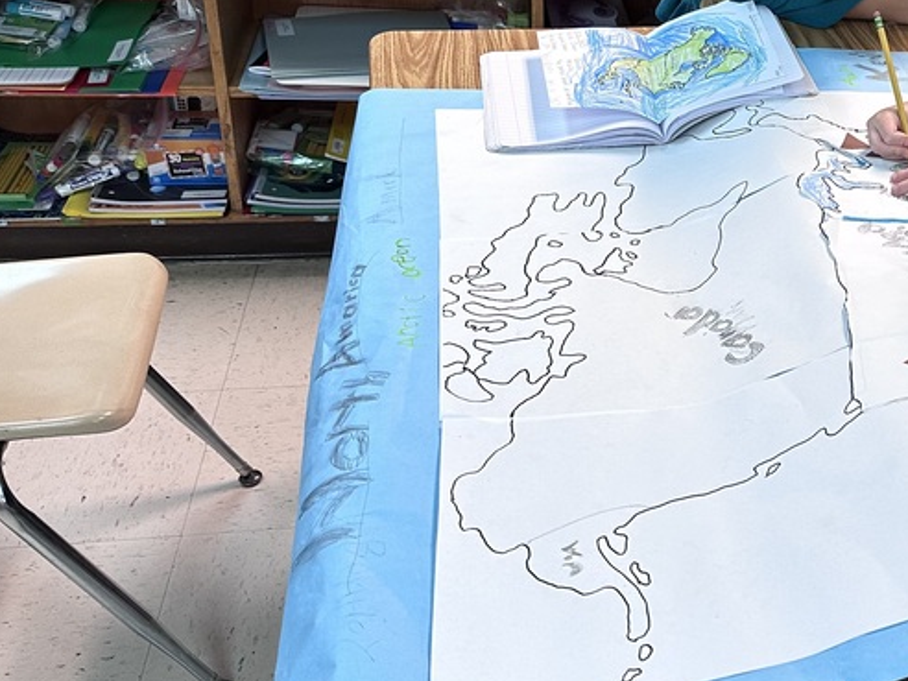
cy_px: 175
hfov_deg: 35.3
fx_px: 1312
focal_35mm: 50
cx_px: 860
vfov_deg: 28.7
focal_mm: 6.86
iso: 160
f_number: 1.78
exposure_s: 1/121
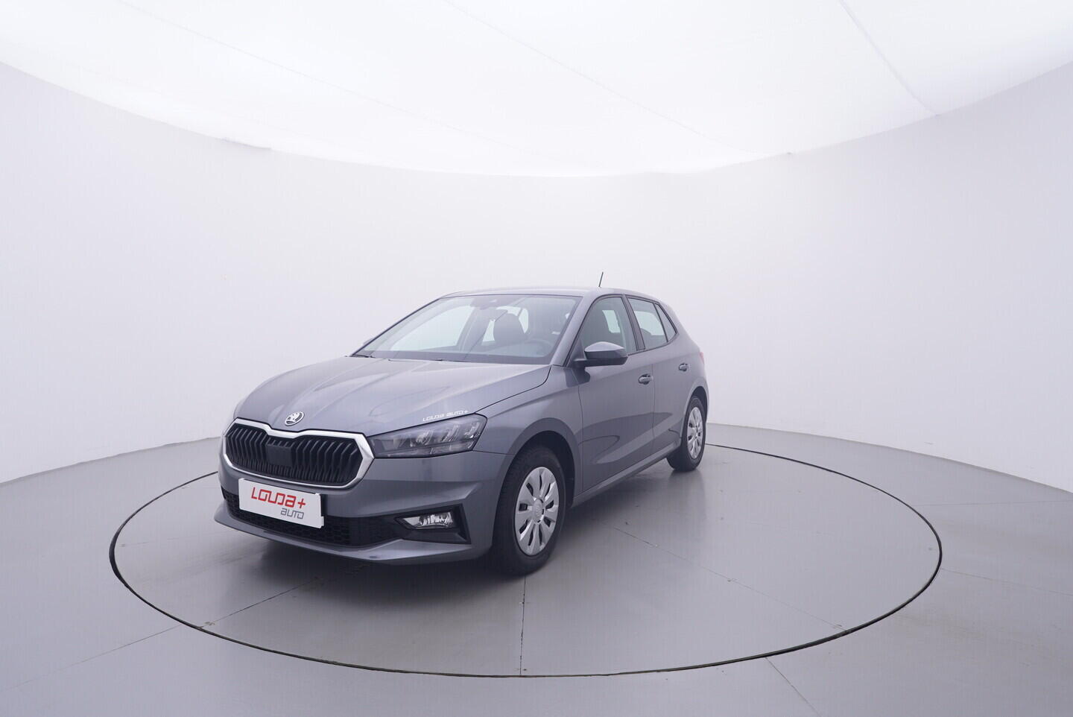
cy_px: 358
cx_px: 536
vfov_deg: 56.2
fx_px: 671
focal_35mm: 22
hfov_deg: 77.3
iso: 200
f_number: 5
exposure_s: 1/80
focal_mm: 15
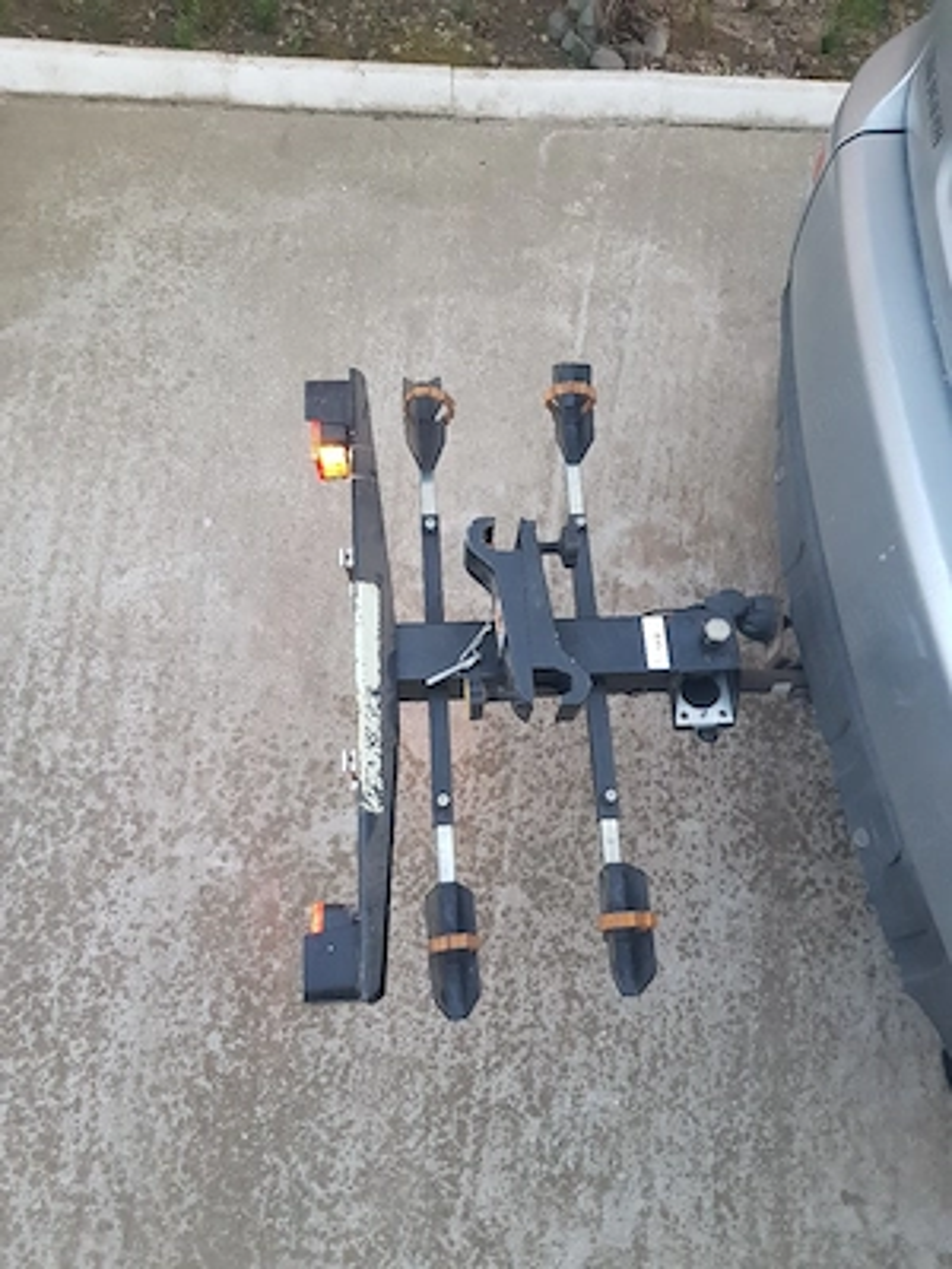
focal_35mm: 26
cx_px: 476
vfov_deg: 67.3
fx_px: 953
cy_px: 634
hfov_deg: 53.1
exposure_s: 1/21
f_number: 1.7
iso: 200
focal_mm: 4.2
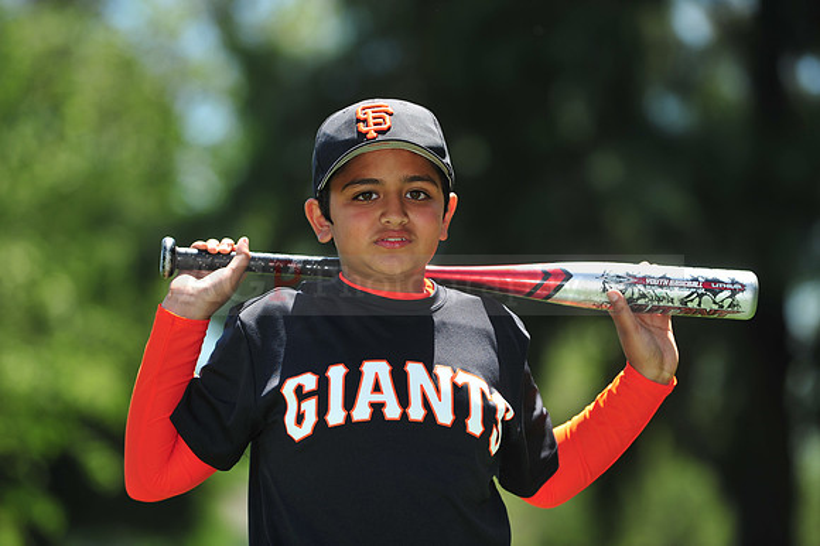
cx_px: 410
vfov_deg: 6.9
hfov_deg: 10.3
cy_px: 273
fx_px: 4553
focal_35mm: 200
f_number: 4.5
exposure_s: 1/800
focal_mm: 200
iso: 200
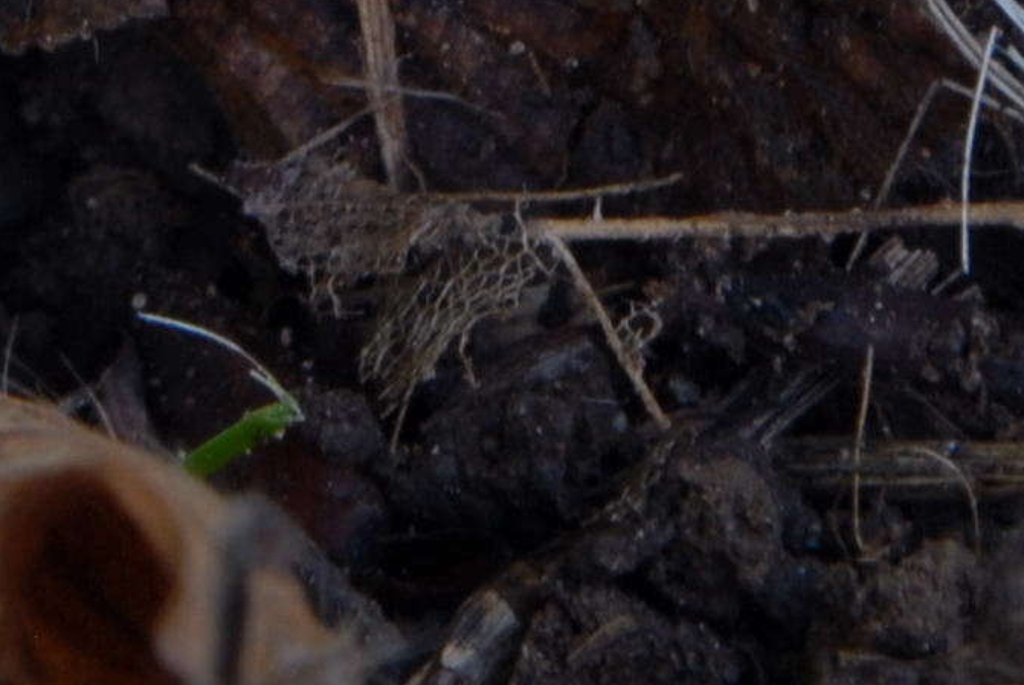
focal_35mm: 1168
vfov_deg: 1.2
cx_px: -3
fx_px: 33255
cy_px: -888
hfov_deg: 1.8
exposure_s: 1/2
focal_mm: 135
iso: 100
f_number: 14
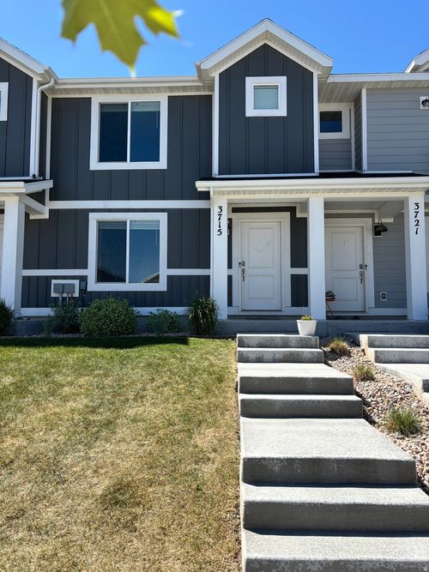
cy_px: 286
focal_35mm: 26
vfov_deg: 67.3
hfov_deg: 53.0
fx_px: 430
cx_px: 214
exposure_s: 1/2105
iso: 50
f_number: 1.6
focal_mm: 5.96
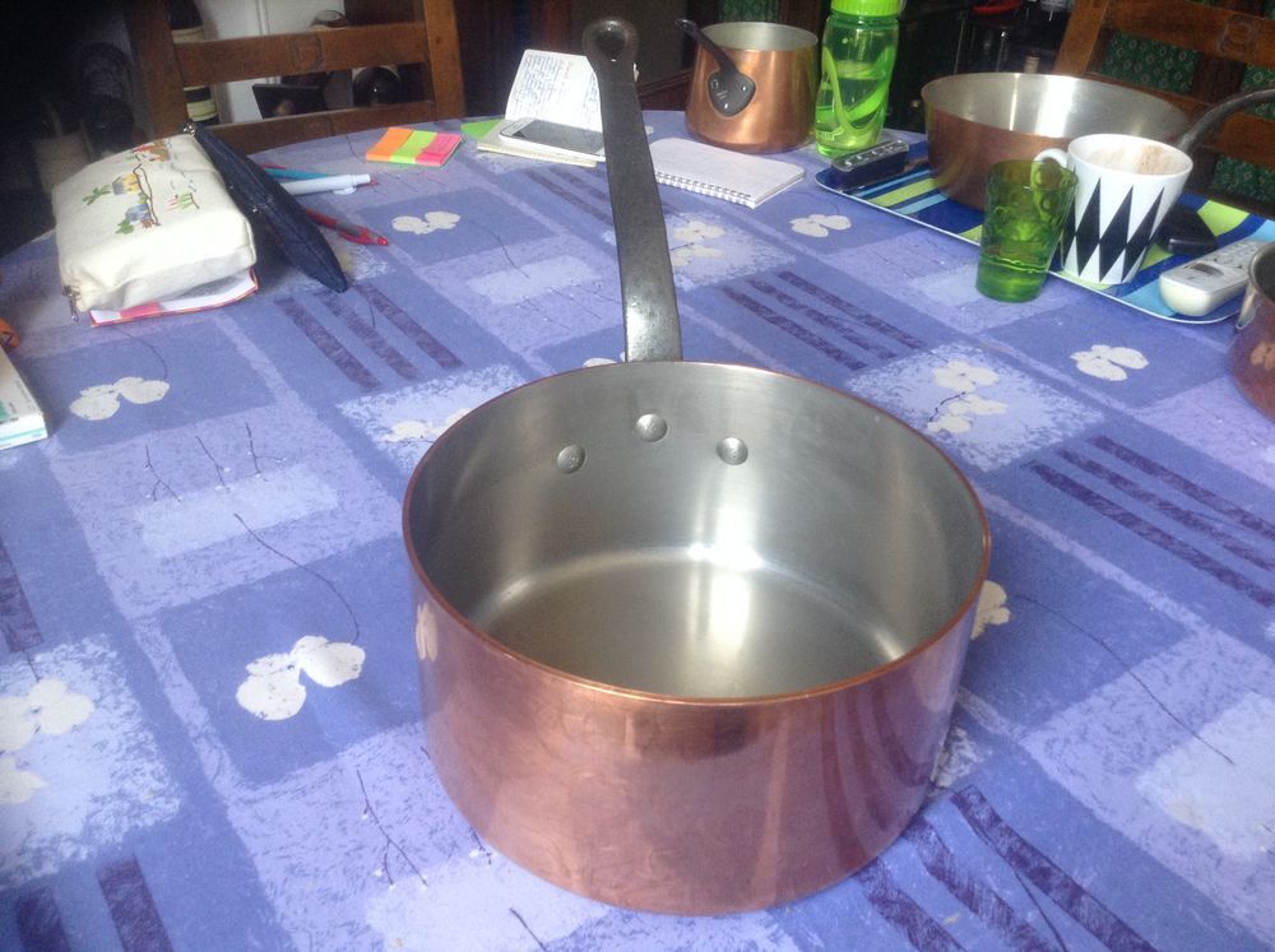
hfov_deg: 55.4
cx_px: 638
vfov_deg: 42.8
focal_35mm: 33
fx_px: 1214
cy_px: 476
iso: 64
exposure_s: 1/24
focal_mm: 3.3
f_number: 2.4
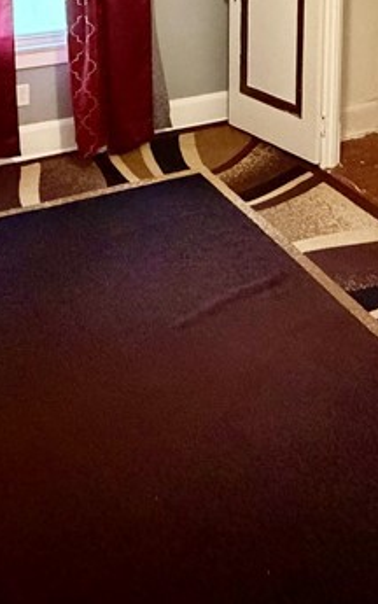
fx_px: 724
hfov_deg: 29.1
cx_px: 242
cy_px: -65
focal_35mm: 44
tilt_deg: -6.7
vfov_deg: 37.6
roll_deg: -0.9
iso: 1250
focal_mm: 2.22
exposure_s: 1/40
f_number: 2.2
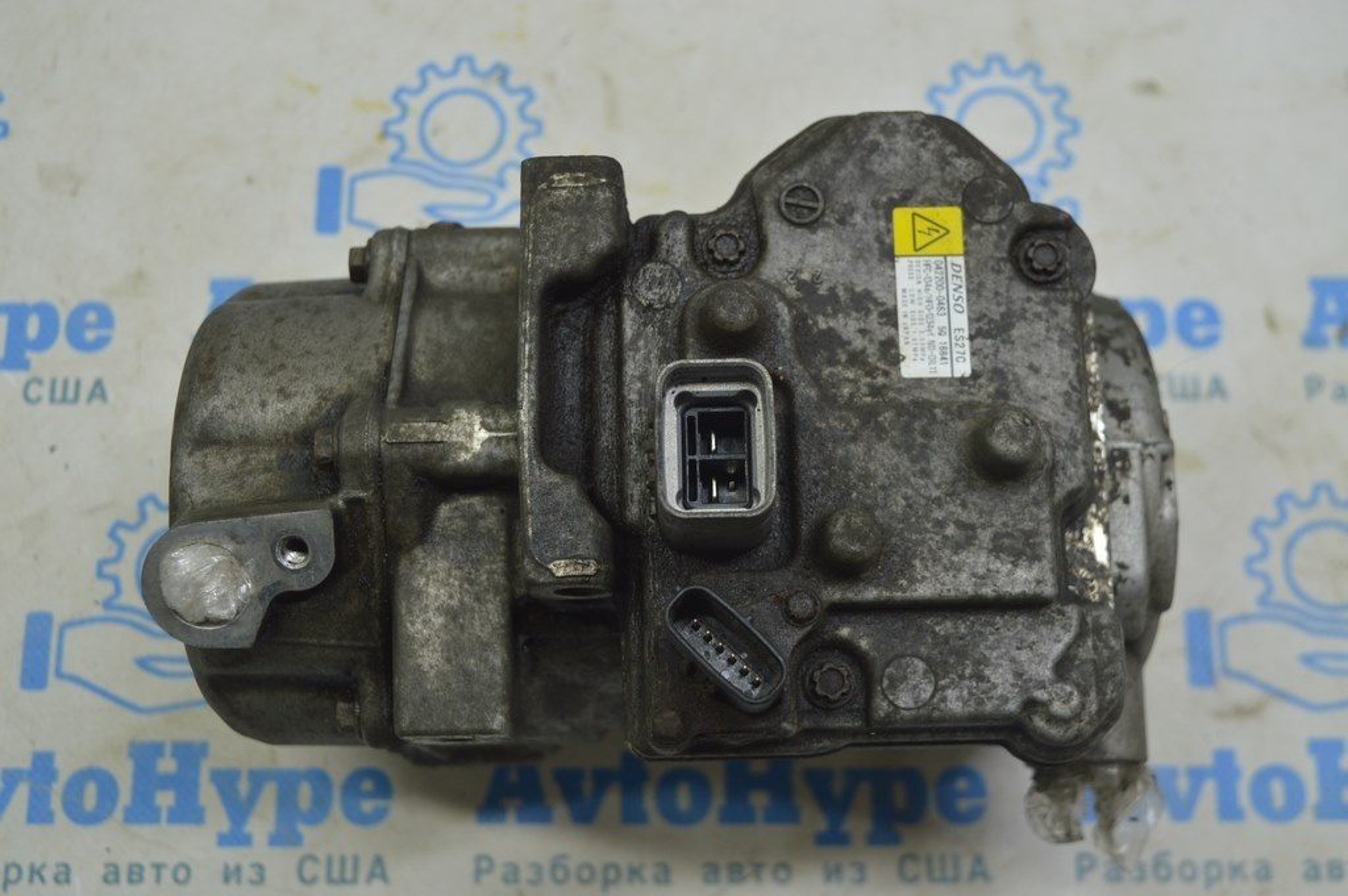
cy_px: 448
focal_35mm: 48
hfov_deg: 41.1
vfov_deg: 28.0
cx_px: 674
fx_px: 1796
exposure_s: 1/40
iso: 400
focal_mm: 32
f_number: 5.6
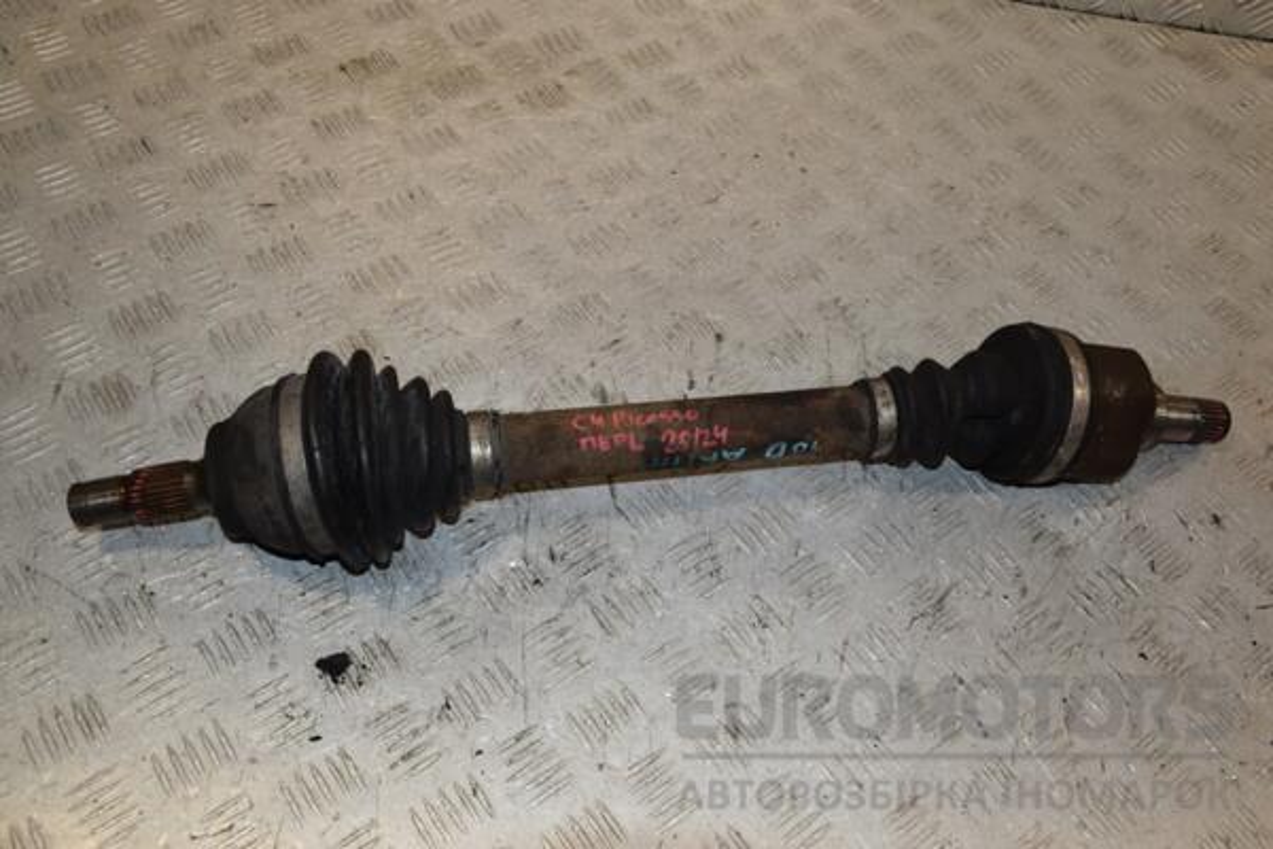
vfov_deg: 36.9
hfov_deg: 53.1
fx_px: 1273
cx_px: 636
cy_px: 424
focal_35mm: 36
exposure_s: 1/200
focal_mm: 24
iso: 800
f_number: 10
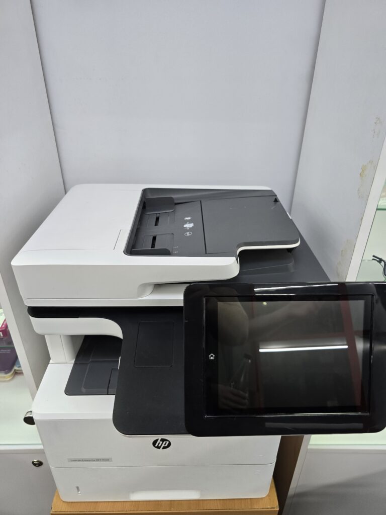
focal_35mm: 23
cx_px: 193
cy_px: 258
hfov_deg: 58.9
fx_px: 342
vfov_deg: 73.9
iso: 200
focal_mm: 6.3
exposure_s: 1/100
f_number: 1.7
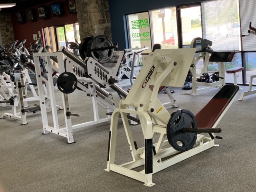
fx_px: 385
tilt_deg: -9.5
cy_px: 96
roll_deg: +5.3
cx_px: 128
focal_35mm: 52
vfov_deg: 28.0
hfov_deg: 36.8
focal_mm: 6
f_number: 2.4
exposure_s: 1/60
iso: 100
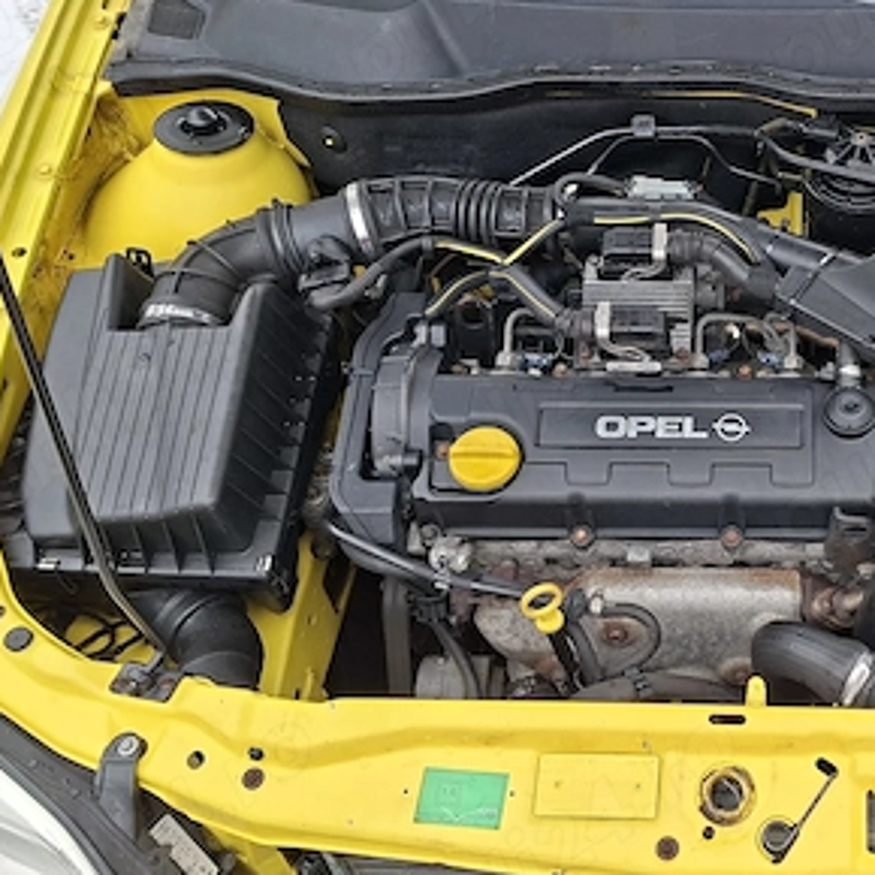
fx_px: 1201
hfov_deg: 37.9
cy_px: 438
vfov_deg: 40.0
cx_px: 751
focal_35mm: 42
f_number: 1.8
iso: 50
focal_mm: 5.54
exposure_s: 1/240
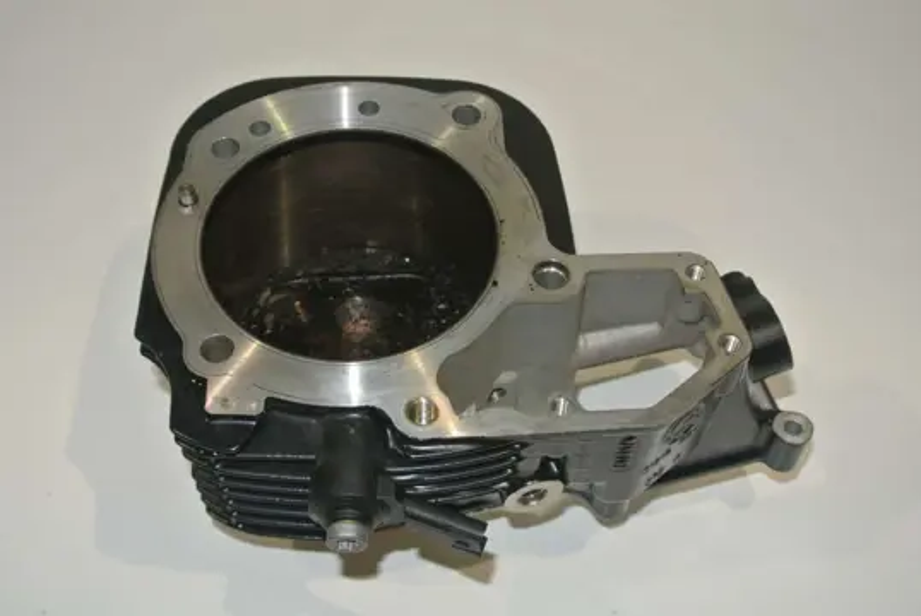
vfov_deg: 26.5
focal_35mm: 51
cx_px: 460
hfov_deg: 38.8
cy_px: 308
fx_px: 1306
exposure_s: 1/60
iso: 200
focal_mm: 18.9
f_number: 4.8
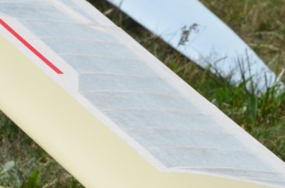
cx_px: 376
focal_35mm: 433
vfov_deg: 3.1
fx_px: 3419
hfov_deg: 4.8
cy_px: 337
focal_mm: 52
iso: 100
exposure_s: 1/320
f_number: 9
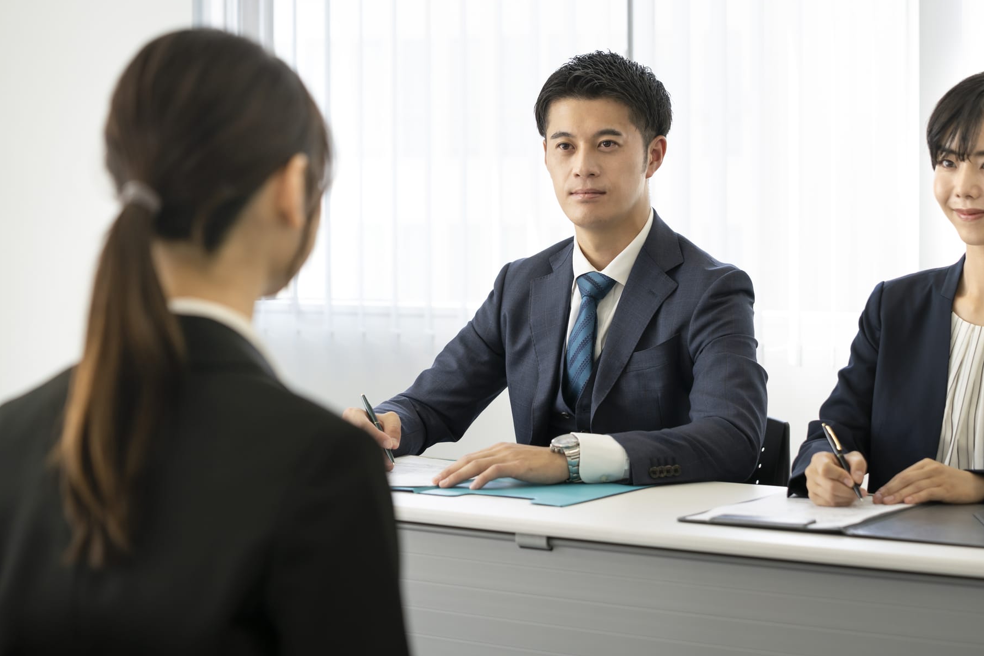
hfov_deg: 26.0
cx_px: 537
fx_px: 2131
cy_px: 307
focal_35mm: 78
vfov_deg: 17.5
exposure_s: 1/250
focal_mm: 70
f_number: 3.5
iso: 400
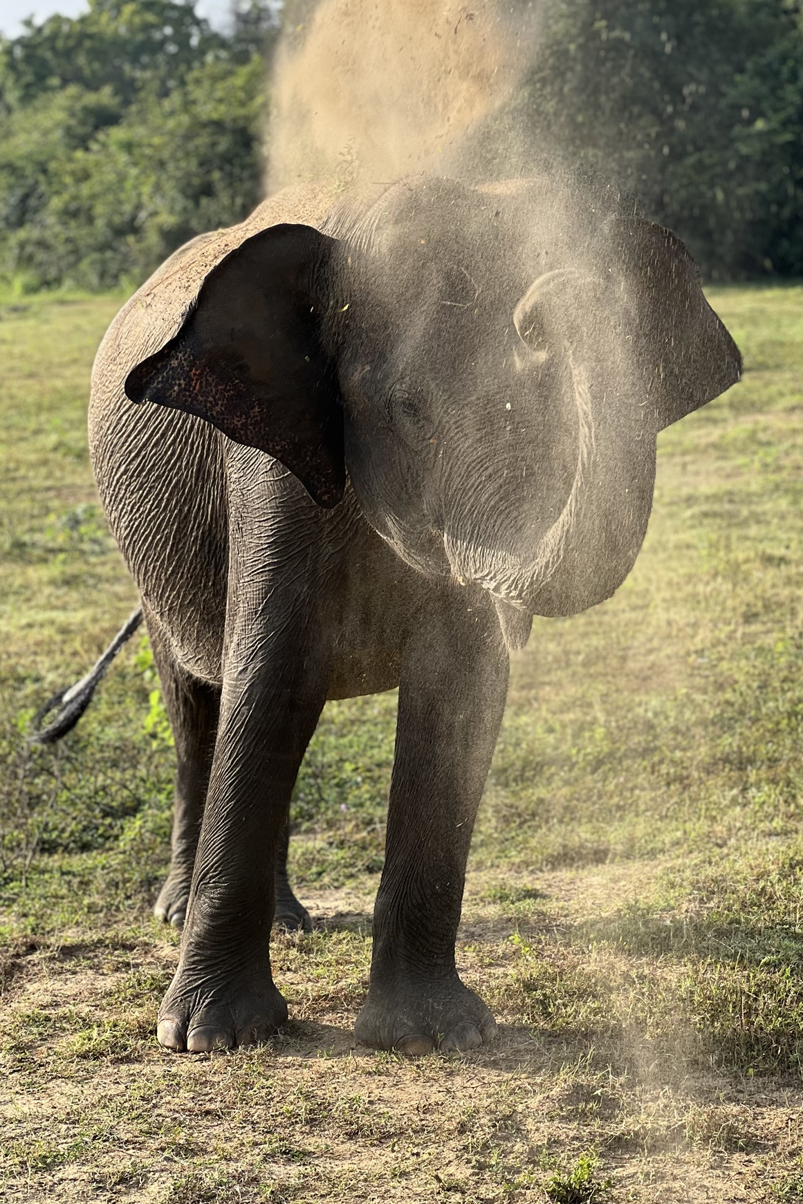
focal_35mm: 92
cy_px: 567
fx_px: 3077
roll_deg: +1.1
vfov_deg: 22.1
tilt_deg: -5.1
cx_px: 400
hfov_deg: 14.9
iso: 25
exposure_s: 1/204
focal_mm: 9
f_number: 2.8
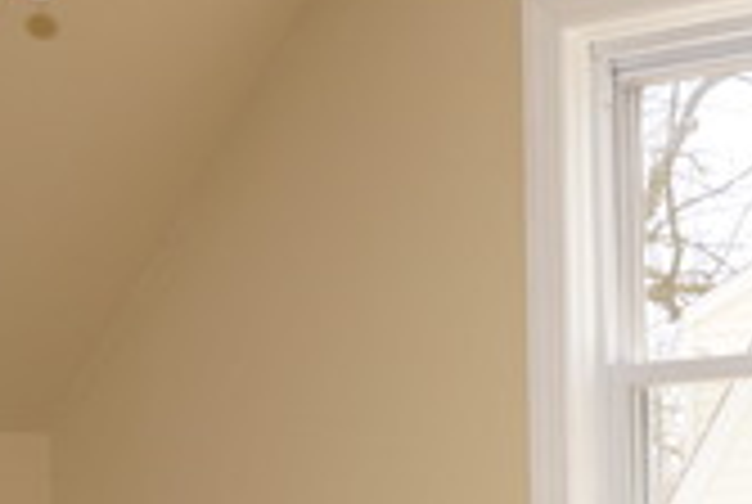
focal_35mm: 92
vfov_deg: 14.0
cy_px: 752
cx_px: 716
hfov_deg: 21.5
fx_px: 1925
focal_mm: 16
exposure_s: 1/80
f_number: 5
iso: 100
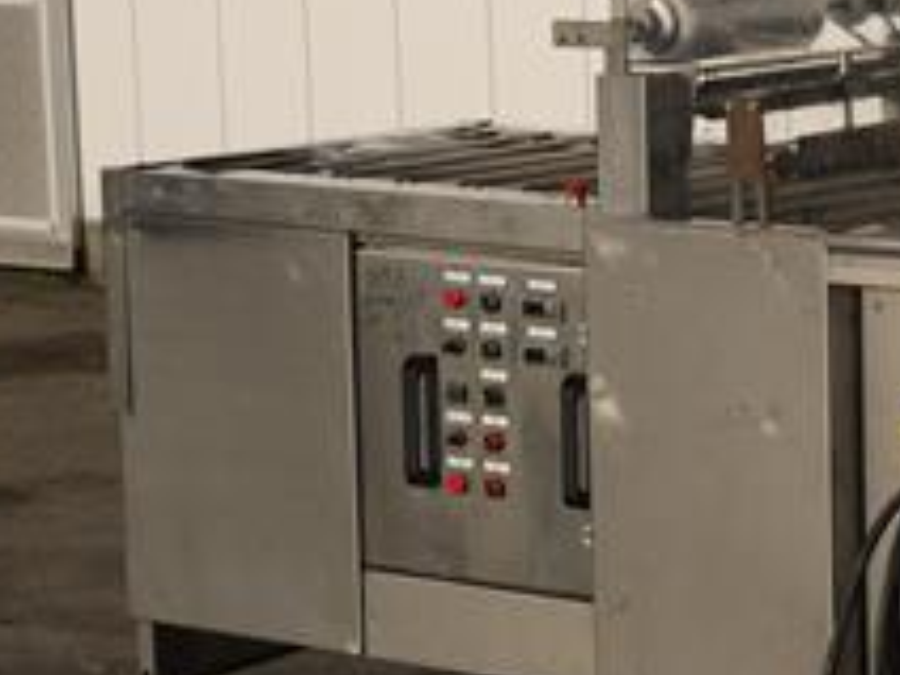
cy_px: 246
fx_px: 3458
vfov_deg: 11.1
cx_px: 1303
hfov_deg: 14.0
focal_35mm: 133
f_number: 9
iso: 100
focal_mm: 22
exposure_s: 1/400
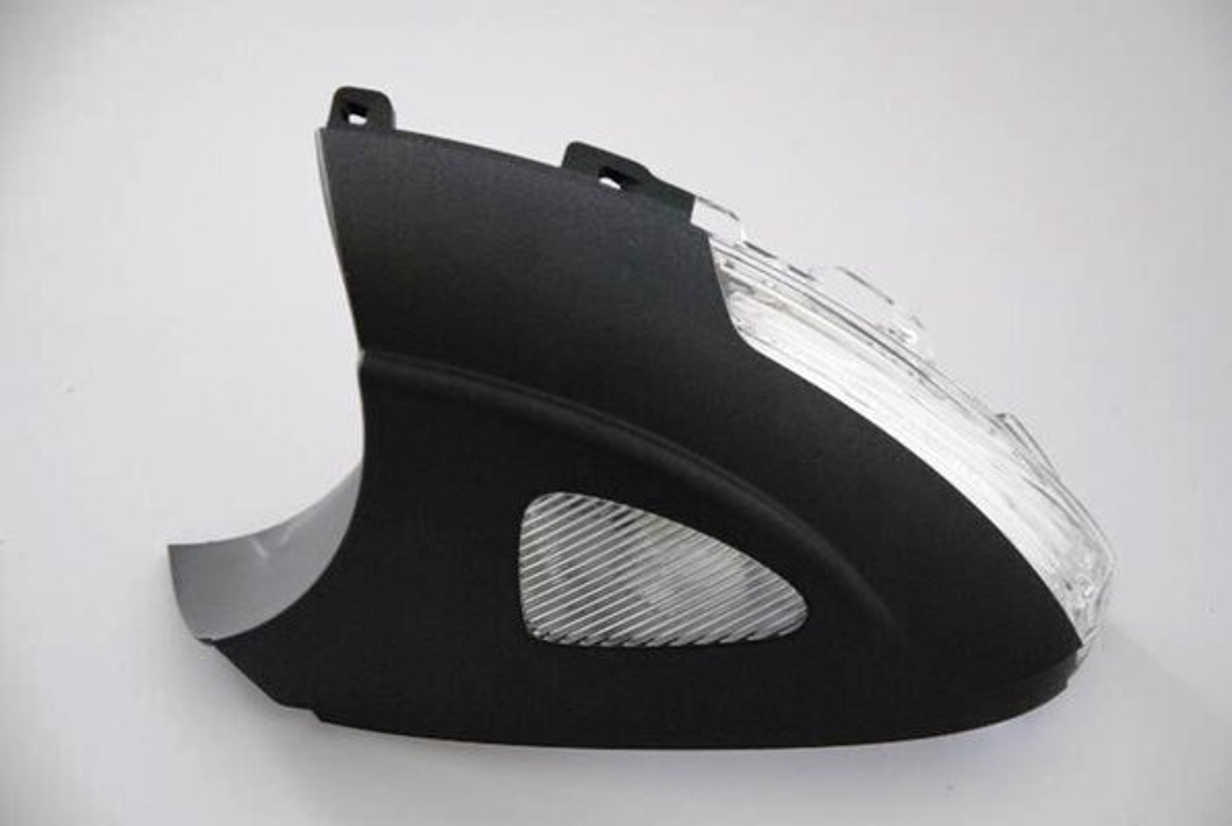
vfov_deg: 10.2
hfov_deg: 15.2
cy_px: 413
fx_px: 4627
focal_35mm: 135
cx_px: 616
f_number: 5.6
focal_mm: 90
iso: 1600
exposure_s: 1/60
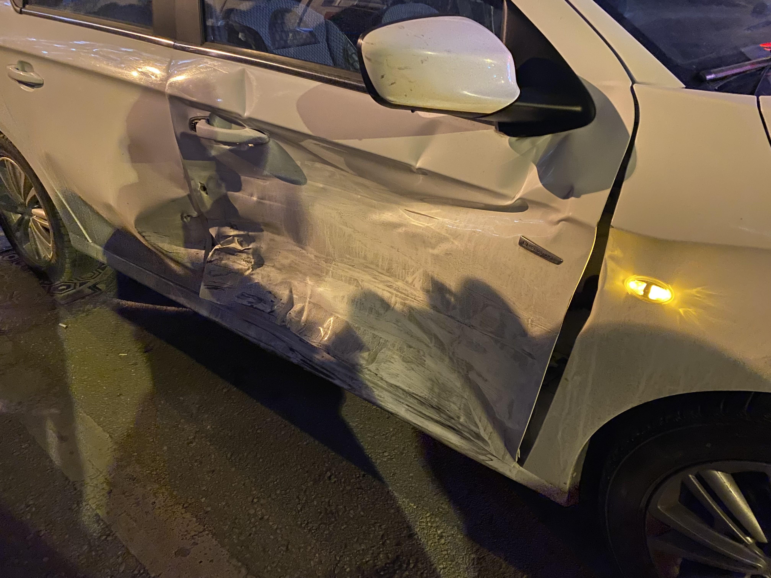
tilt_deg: -29.9
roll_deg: +2.2
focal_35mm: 26
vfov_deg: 53.1
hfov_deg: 67.3
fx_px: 579
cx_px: 386
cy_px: 289
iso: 800
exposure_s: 1/20
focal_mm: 4.25
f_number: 1.8
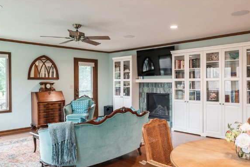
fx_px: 215
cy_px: 81
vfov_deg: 42.4
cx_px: 136
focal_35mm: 31
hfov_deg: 60.2
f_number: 8
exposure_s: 1/2.5
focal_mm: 15.5
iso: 200
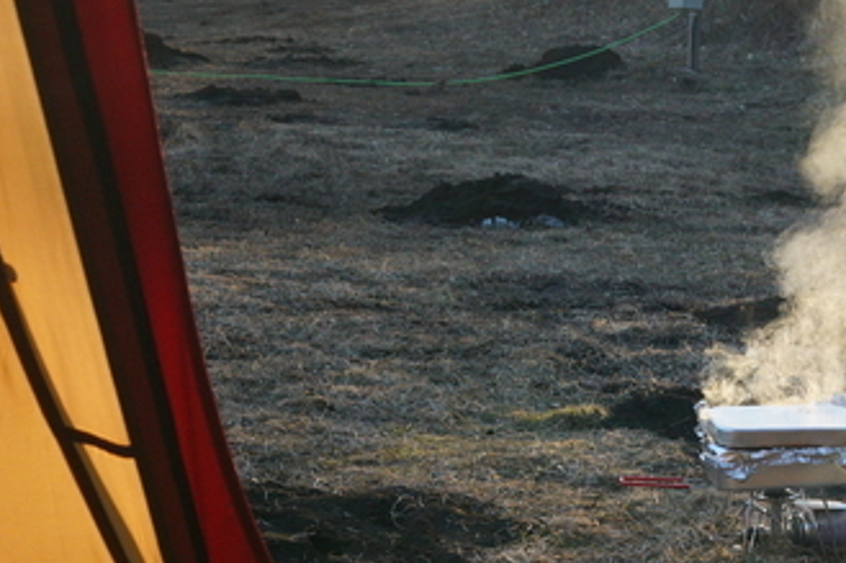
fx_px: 2560
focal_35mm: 109
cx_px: 849
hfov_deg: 18.3
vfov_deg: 12.6
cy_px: 271
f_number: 7.1
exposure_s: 1/250
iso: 1600
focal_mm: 35
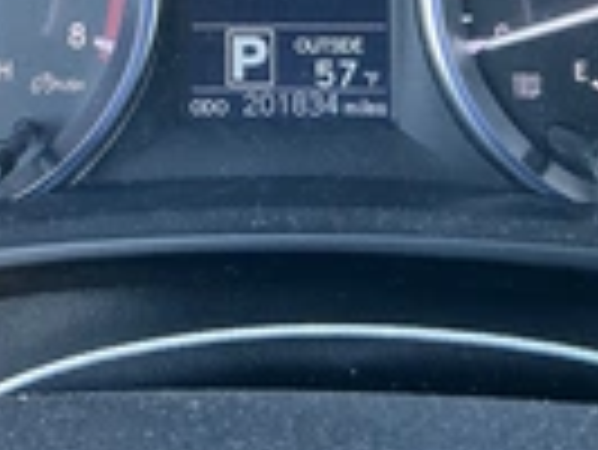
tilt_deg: -22.8
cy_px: -171
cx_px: 189
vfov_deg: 16.4
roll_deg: -0.9
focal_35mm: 84
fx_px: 1452
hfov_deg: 23.1
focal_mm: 3
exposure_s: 1/60
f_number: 1.8
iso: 125
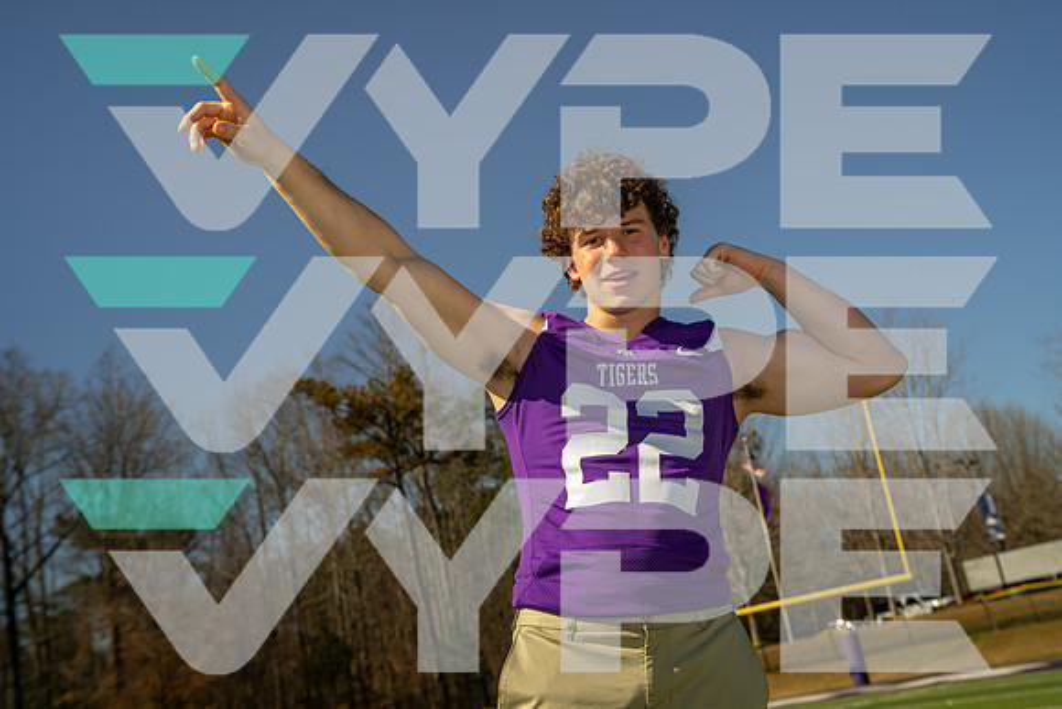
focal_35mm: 45
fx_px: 1328
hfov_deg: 43.6
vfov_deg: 29.9
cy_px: 354
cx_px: 531
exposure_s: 1/125
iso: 100
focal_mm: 45
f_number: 5.6
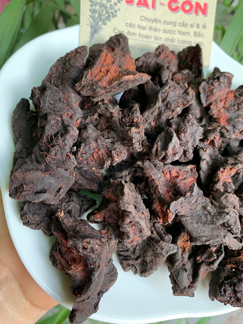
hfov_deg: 53.1
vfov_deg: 67.3
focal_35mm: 26
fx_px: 243
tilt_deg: -58.8
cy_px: 162
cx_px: 122
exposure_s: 1/92
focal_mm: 4.25
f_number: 1.8
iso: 100
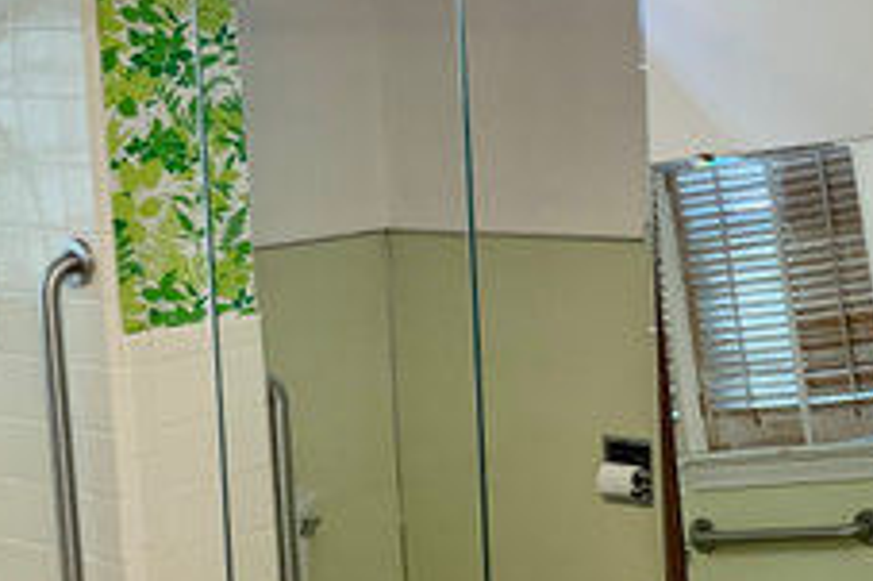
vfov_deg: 16.0
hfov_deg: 22.4
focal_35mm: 85
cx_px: 992
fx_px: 2060
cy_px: 258
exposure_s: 1/60
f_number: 1.8
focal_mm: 3
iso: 40
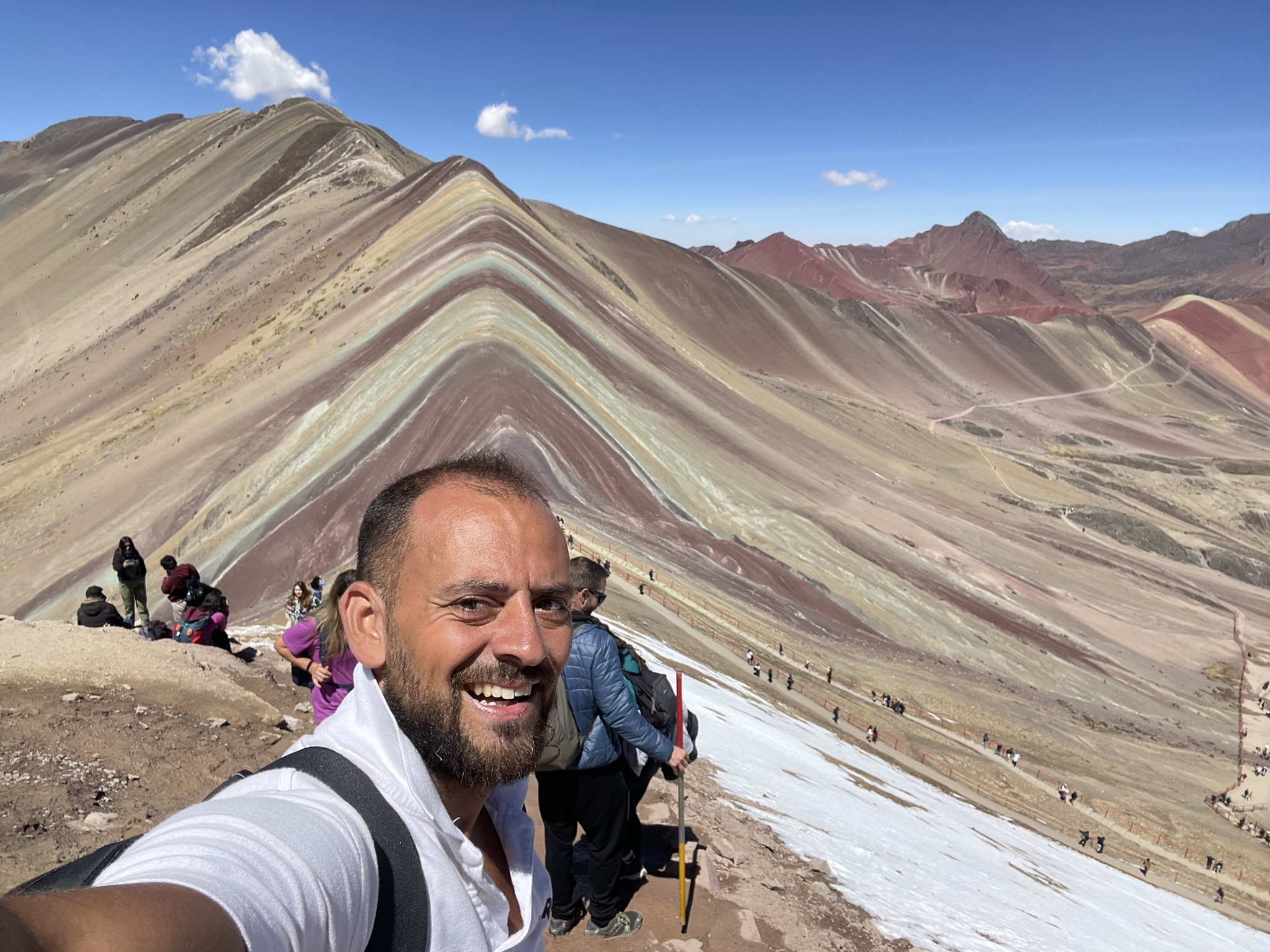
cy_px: 476
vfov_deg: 58.9
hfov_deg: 73.9
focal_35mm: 23
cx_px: 635
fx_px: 844
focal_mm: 2.71
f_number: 2.2
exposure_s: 1/1497
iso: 25
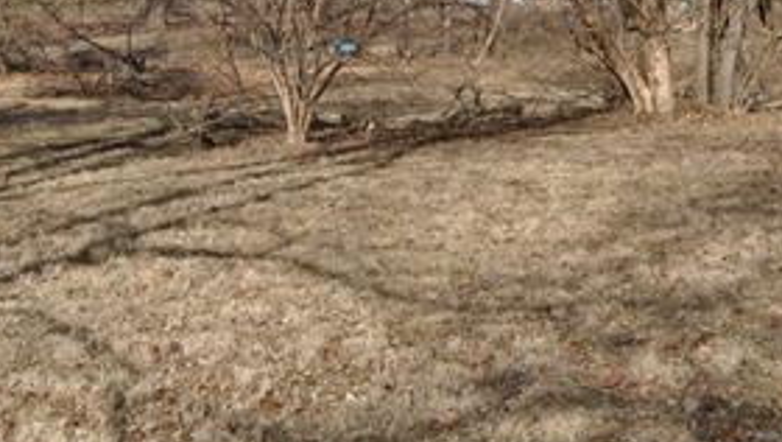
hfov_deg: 30.6
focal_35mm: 68
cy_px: -1
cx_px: 547
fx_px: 1415
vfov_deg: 17.3
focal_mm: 19
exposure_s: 1/250
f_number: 8
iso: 100
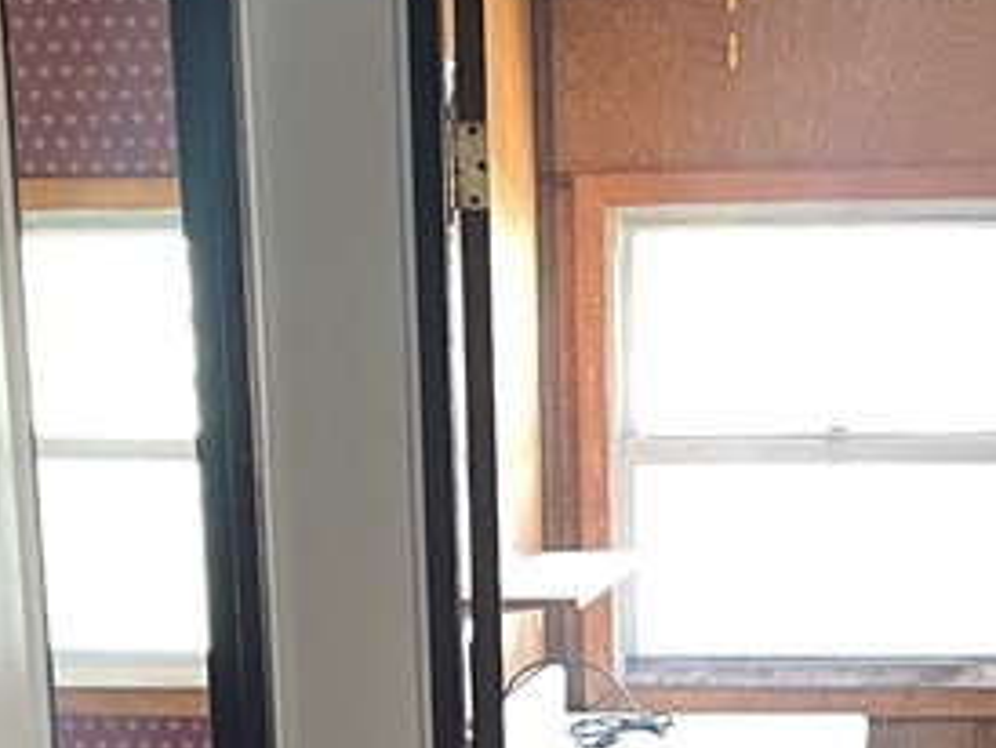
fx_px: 2793
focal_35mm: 97
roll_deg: +0.7
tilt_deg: -14.7
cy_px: 1107
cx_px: 716
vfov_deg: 14.3
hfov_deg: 20.1
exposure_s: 1/60
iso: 250
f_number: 1.6
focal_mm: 4.2
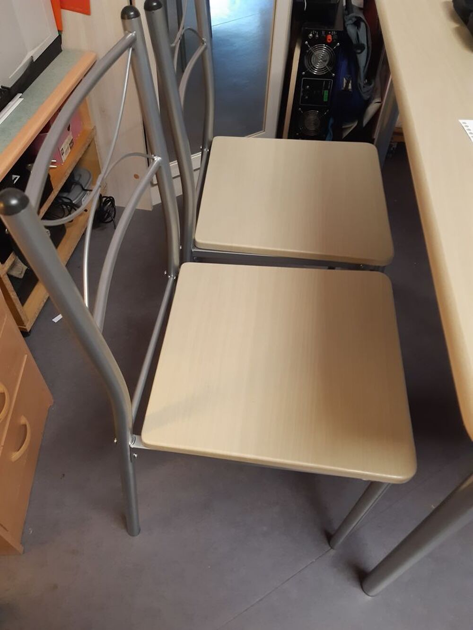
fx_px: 474
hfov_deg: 53.1
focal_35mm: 26
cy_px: 315
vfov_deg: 67.3
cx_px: 236
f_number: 1.7
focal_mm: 3.92
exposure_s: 1/25
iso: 320
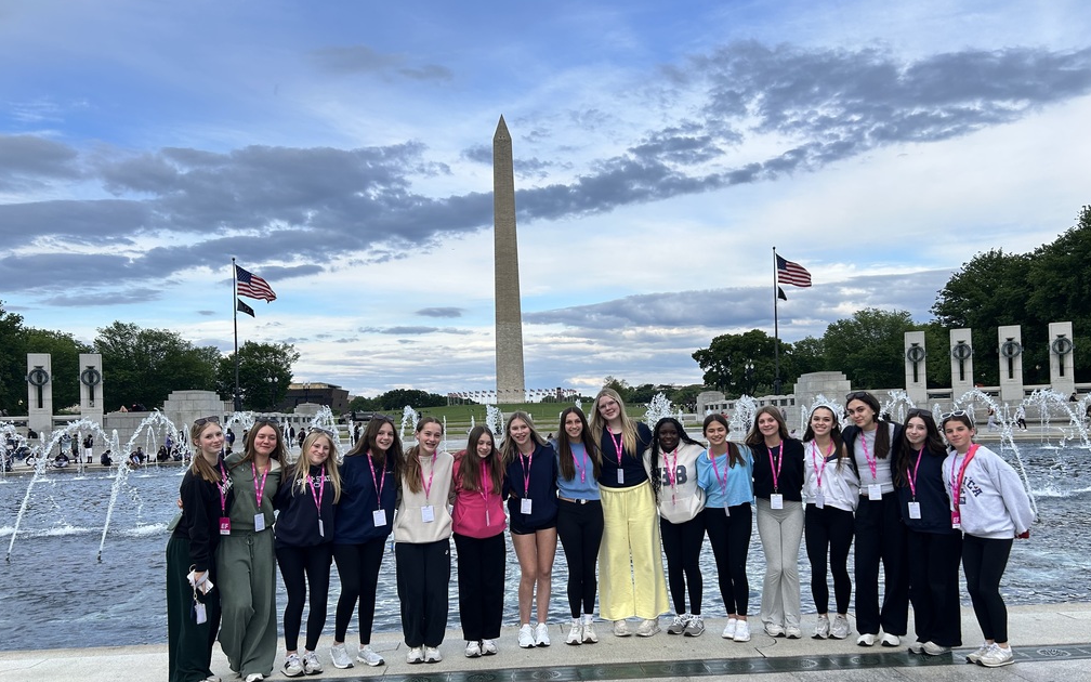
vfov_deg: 44.3
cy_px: 405
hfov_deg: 66.5
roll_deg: +1.1
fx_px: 833
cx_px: 551
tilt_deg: -0.7
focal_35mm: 28
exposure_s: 1/1395
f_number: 1.5
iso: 50
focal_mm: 5.7
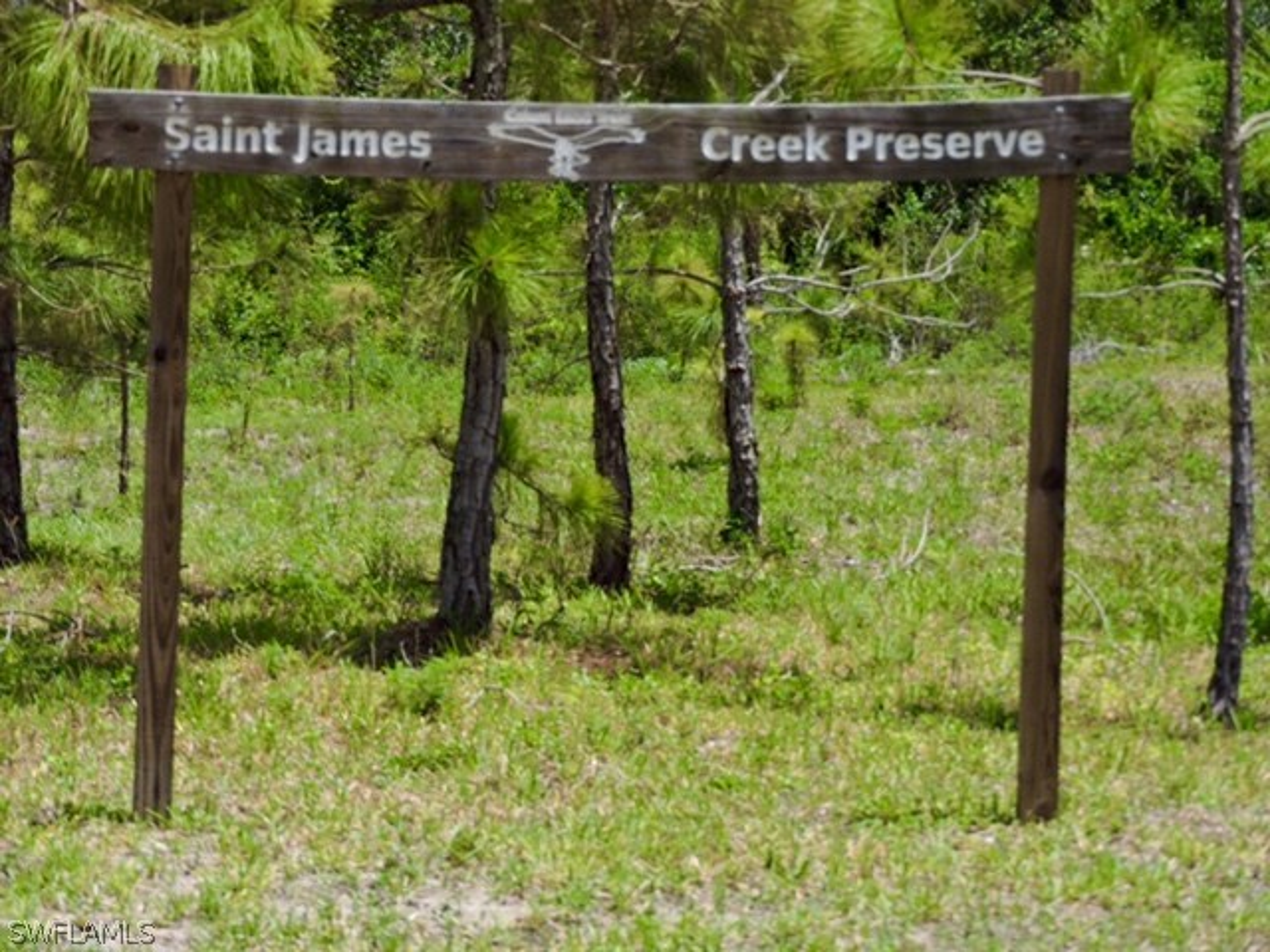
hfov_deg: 11.6
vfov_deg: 8.7
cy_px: 476
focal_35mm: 170
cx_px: 635
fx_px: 6237
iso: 100
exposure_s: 1/500
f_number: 5.2
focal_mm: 30.5
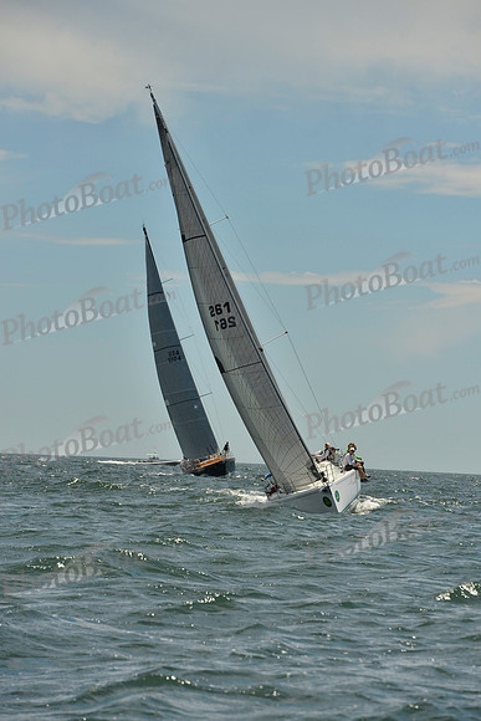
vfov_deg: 12.4
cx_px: 240
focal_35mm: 165
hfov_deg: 8.3
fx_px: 3305
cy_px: 360
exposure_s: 1/1600
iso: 280
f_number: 9
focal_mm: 165
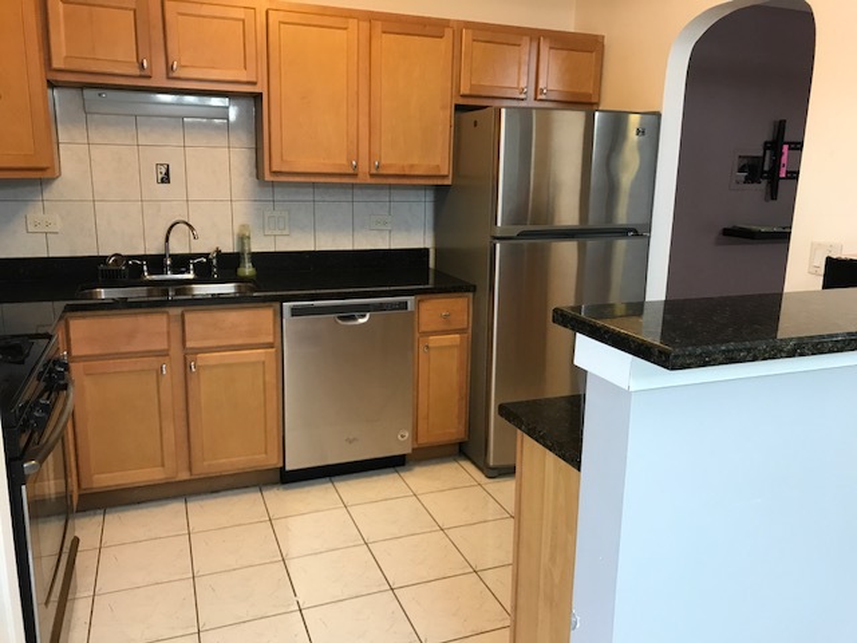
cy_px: 322
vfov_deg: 49.7
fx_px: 693
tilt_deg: -12.6
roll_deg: -1.0
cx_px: 428
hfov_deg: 63.4
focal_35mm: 28
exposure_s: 1/15
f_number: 1.8
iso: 40
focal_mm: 3.99
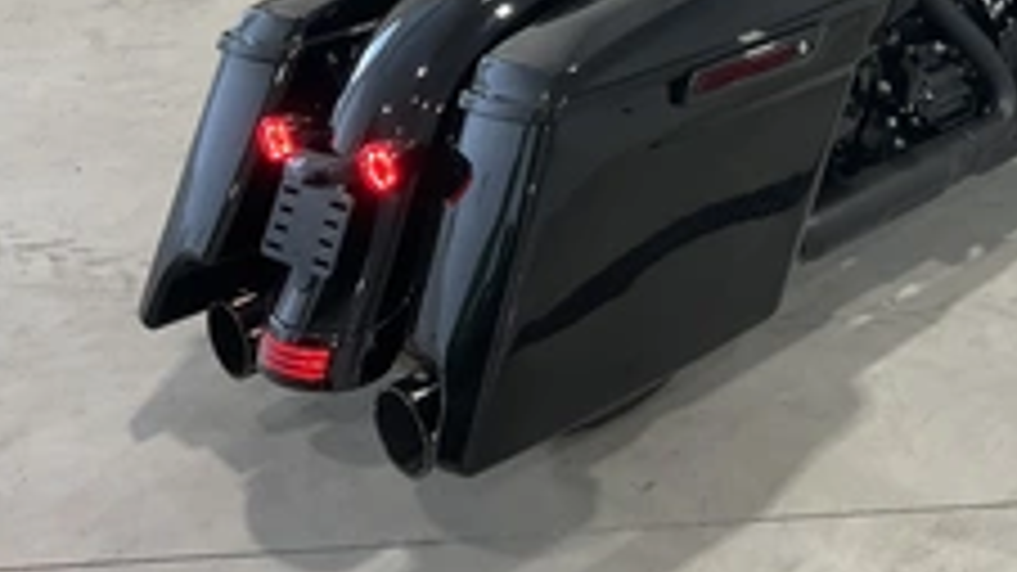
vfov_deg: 20.6
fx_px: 1510
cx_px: 770
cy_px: -36
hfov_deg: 36.3
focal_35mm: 56
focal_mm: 3
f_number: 1.8
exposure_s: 1/97
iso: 64
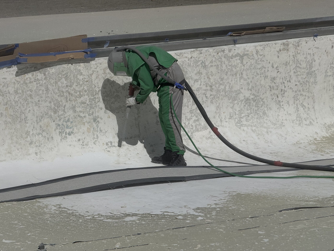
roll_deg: -2.0
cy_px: 126
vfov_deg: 12.3
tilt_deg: -9.1
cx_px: 167
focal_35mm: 120
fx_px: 1158
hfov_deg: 16.4
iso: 50
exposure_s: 1/9615
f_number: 2.8
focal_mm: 15.66
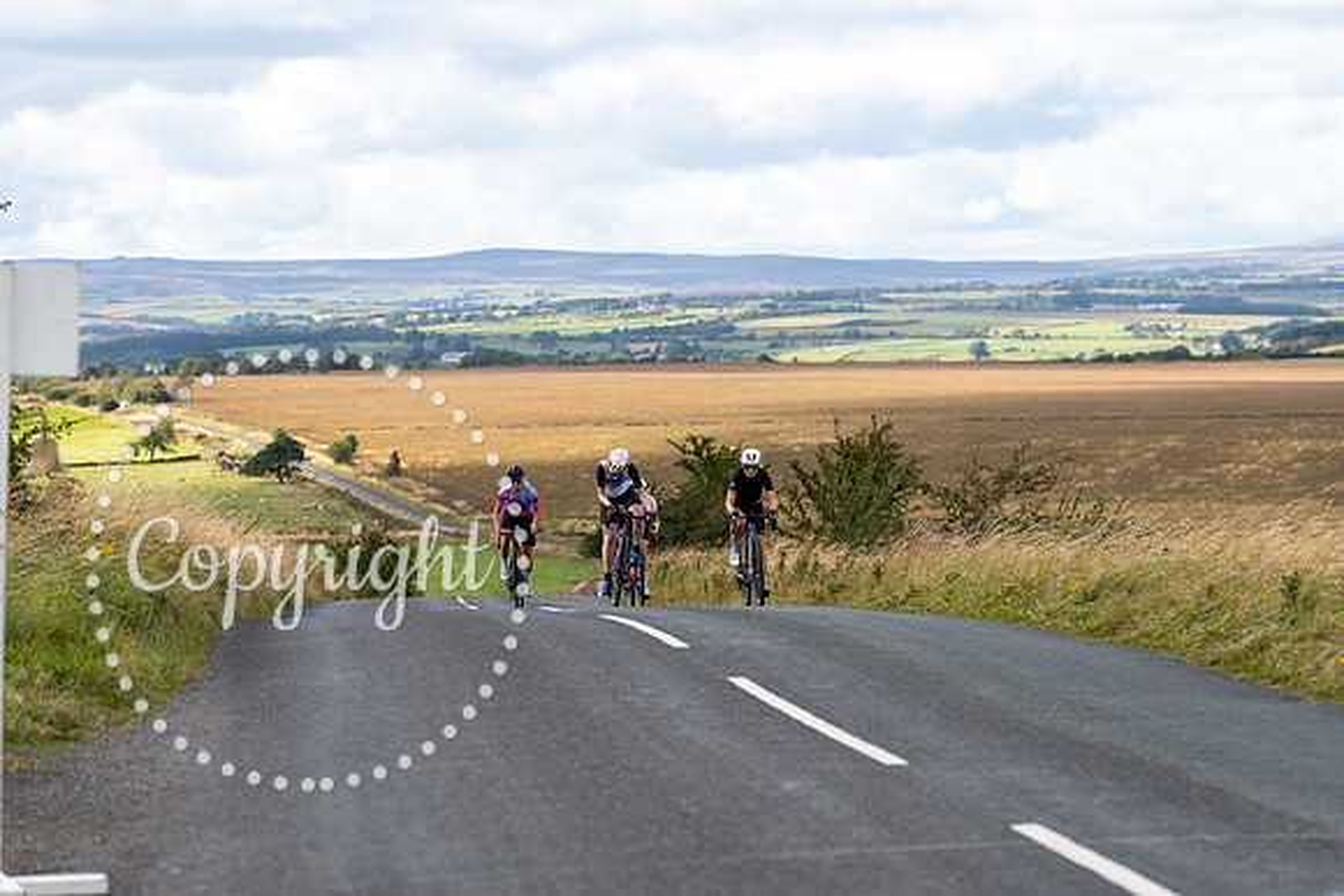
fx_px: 4630
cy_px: 448
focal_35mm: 124
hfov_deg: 16.5
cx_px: 672
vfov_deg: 11.1
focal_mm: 124
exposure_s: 1/800
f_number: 4
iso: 100
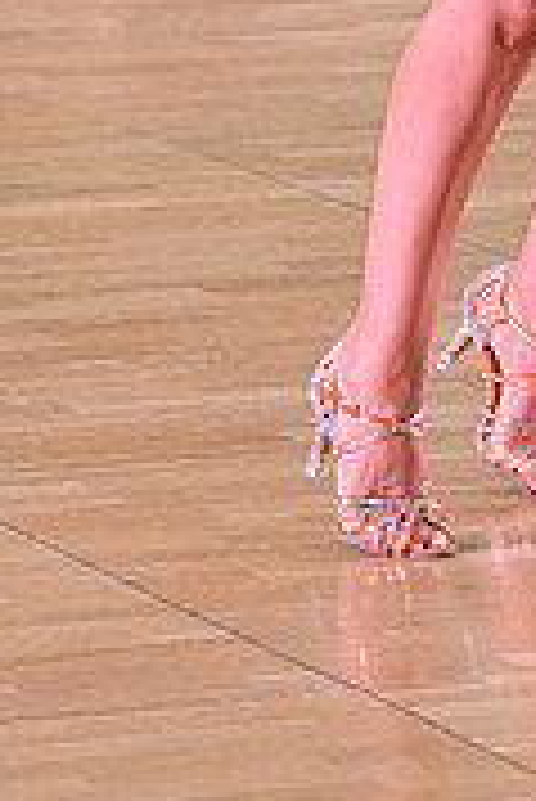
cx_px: 786
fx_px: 8715
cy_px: -482
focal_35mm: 391
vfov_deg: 5.2
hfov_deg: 3.5
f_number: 5
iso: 4000
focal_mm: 120
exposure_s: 1/400
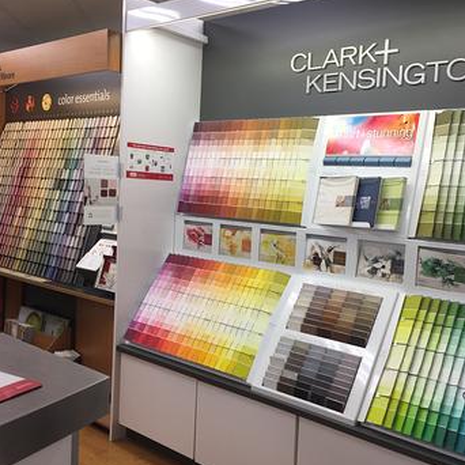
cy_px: 232
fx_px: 532
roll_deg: -2.6
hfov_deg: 47.2
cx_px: 249
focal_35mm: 35
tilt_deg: -4.9
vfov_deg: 47.2
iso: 50
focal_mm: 4.15
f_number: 2.2
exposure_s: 1/120
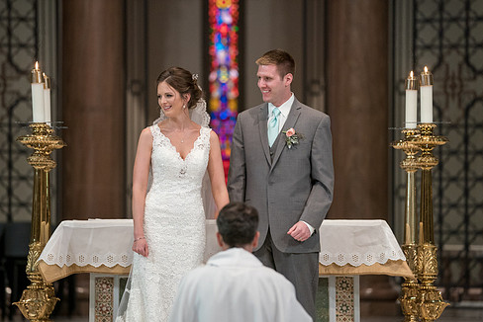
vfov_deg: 5.6
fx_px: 3302
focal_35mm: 246
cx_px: 234
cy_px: 161
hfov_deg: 8.4
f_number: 2.8
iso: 2000
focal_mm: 200
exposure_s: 1/200
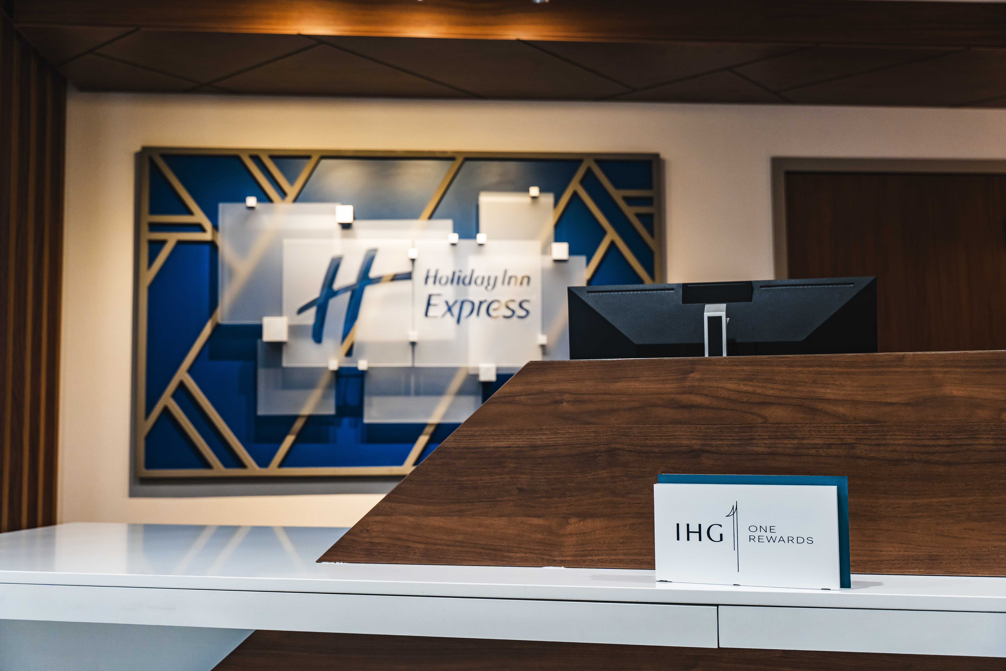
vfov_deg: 36.2
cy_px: 336
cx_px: 503
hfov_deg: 52.3
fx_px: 1025
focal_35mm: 37
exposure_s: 1/50
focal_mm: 36.7
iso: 1000
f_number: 3.5
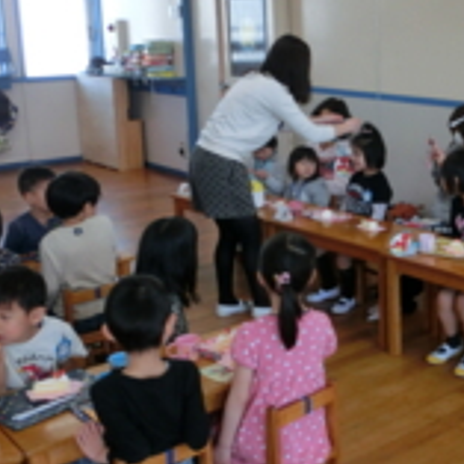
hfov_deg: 30.2
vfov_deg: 31.6
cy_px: 189
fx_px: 819
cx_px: 420
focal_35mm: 54
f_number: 3
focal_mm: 4.24
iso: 125
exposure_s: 1/125
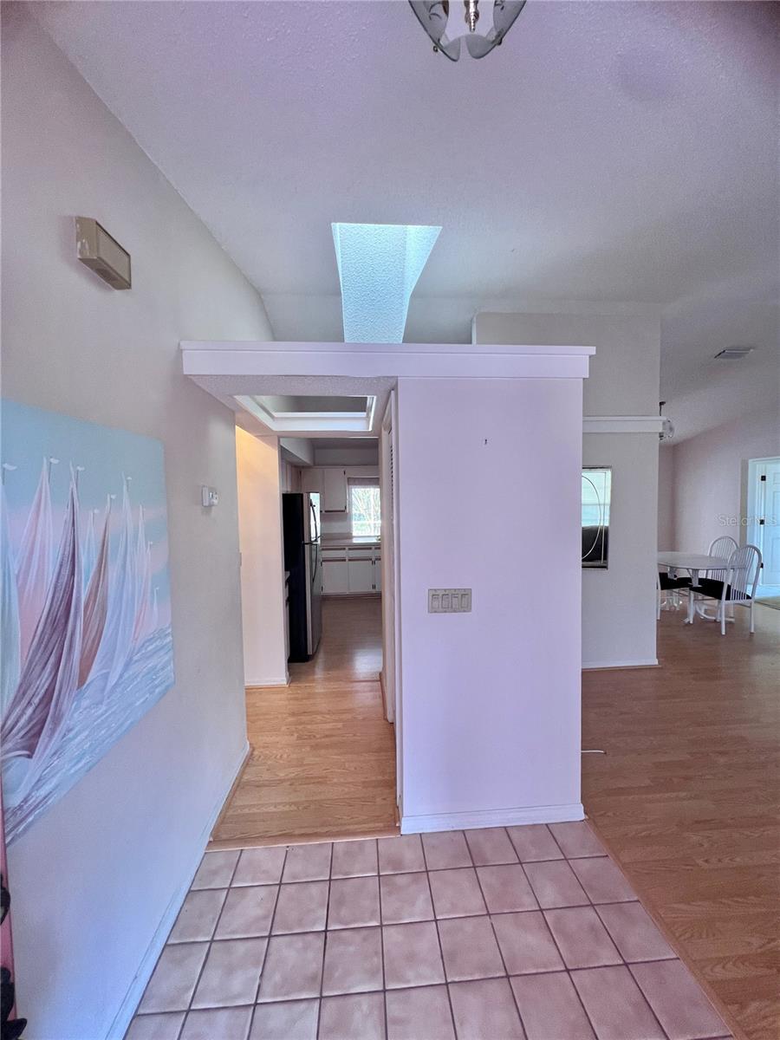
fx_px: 391
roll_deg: +0.0
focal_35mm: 13
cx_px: 390
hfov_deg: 89.9
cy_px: 520
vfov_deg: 106.2
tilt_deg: -2.9
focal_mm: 1.57
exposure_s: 1/60
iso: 160
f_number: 1.8
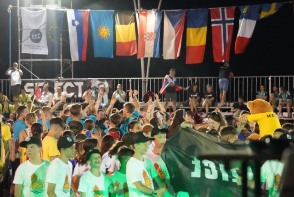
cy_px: 98
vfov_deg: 10.3
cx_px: 147
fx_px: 1095
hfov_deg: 15.3
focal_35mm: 134
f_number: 5
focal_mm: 134
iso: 32000
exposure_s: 1/640
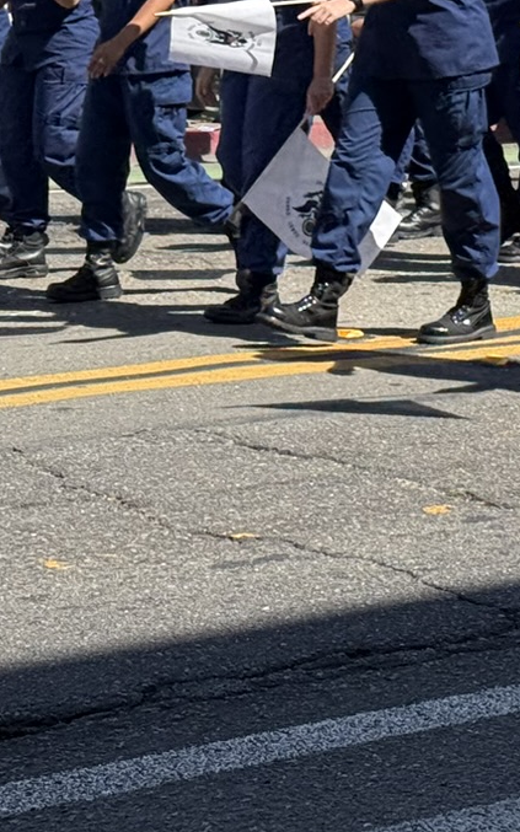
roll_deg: -1.2
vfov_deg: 13.4
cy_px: -22
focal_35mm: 154
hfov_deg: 8.4
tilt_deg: -1.7
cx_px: 568
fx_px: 3493
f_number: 1.78
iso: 80
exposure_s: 1/2494
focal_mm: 6.76
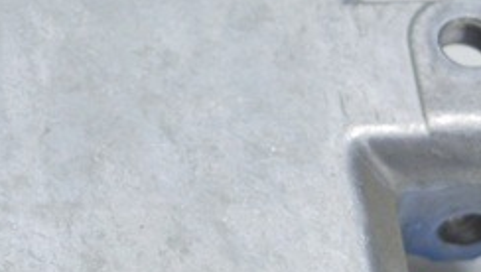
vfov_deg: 5.3
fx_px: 2940
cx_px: -260
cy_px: 149
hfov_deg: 9.1
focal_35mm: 230
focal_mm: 35
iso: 400
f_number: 5.6
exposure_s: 1/25
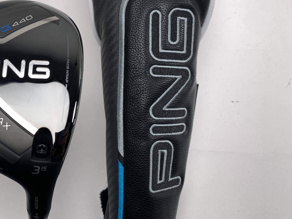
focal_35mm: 43
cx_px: 57
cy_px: 87
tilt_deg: -73.6
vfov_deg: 33.5
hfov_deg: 41.9
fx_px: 363
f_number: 1.8
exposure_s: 1/120
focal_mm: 4.25
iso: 32
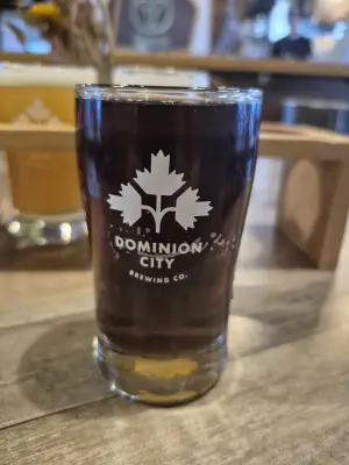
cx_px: 174
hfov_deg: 58.9
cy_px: 232
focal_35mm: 23
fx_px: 309
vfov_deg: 73.9
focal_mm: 5.4
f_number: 1.8
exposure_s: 1/40
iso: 1600
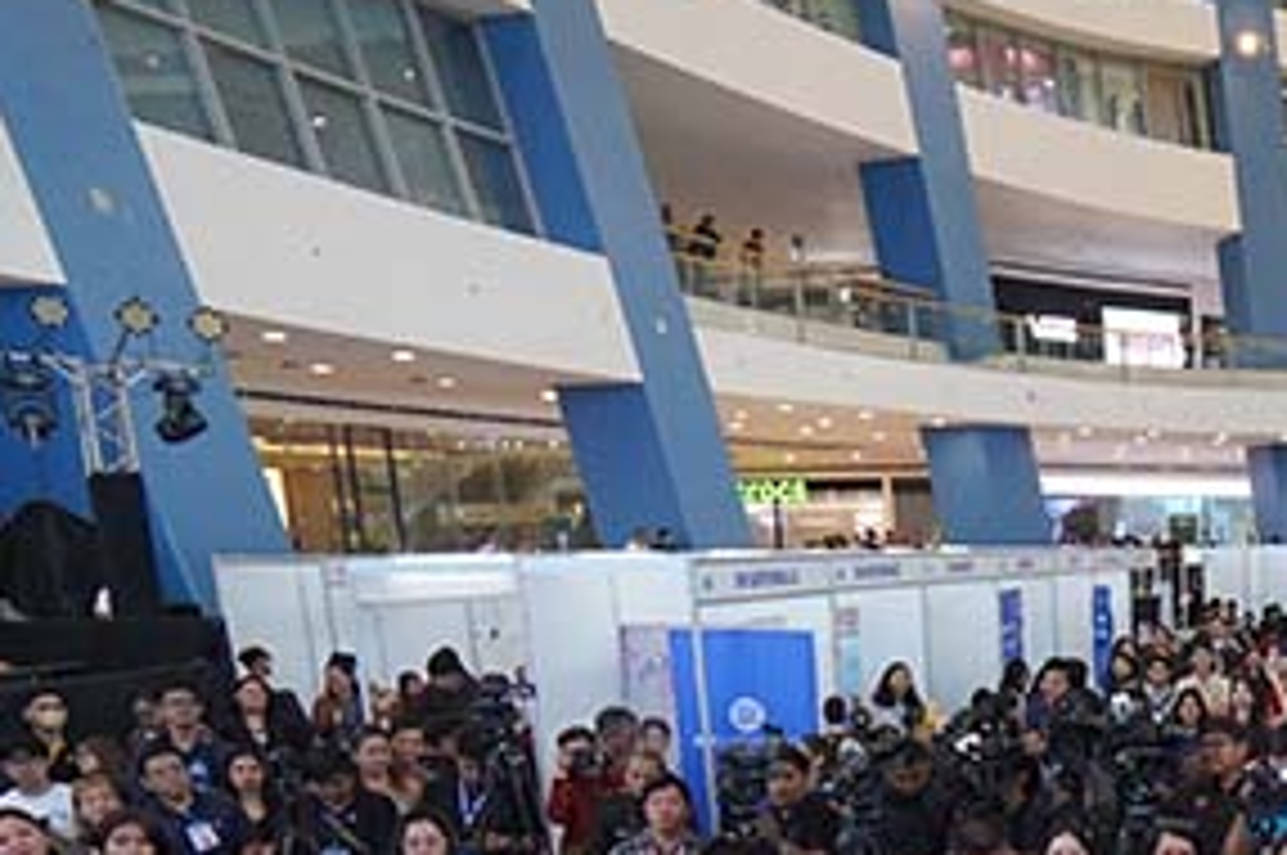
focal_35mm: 42
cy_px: 848
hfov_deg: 38.1
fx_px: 1500
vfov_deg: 29.7
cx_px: 1436
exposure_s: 1/200
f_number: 4
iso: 800
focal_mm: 10
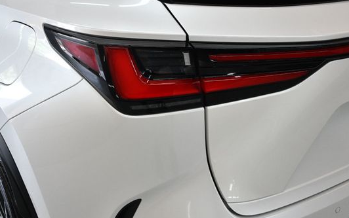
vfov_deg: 26.3
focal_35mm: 49
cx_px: 196
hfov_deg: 41.0
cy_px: 95
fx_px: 466
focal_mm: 27
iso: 800
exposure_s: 1/125
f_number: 4
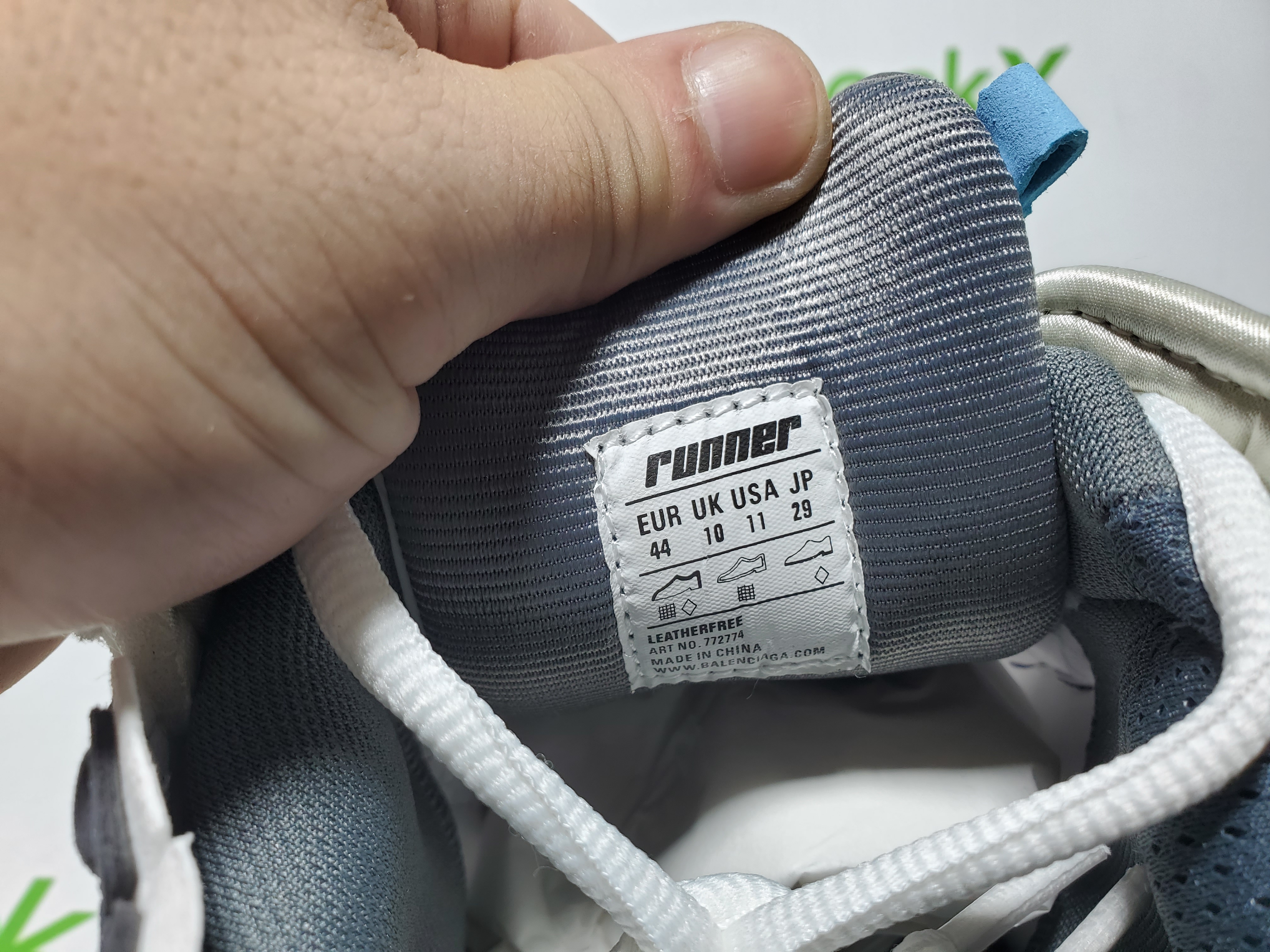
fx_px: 954
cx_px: 635
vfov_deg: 53.1
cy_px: 476
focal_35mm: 26
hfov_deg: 67.3
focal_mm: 4.3
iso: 50
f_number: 2.4
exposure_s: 1/159
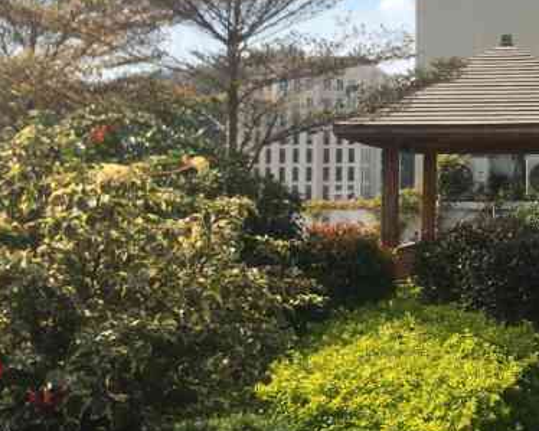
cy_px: 135
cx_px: 493
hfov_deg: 33.4
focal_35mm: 53
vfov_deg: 28.4
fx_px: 845
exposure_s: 1/1374
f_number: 2.2
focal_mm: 4.15
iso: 25
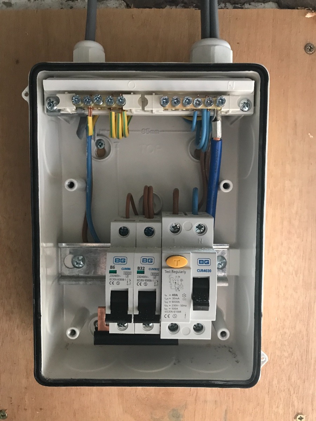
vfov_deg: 63.4
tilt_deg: -4.1
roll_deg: -0.3
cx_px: 158
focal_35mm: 28
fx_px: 341
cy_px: 210
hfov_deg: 49.7
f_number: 1.8
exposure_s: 1/14
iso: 100
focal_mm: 3.99
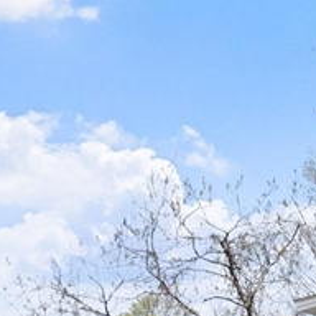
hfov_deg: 11.2
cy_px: 363
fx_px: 1405
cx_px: 706
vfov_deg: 12.6
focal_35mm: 136
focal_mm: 20
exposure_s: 1/200
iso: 100
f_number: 8
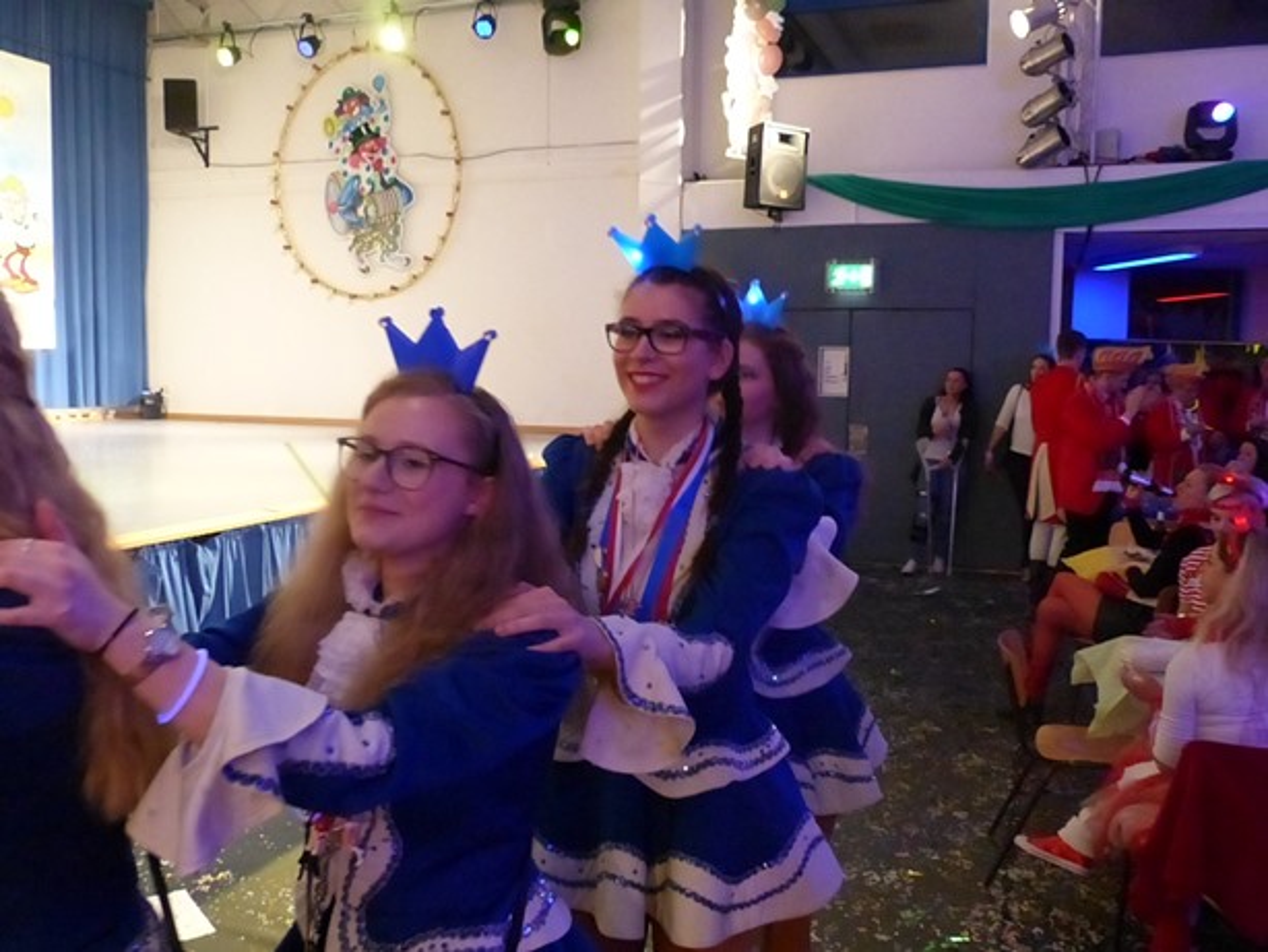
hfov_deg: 59.9
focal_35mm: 30
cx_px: 634
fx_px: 1099
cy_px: 476
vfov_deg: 46.8
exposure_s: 1/80
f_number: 2.8
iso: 1600
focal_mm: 5.5
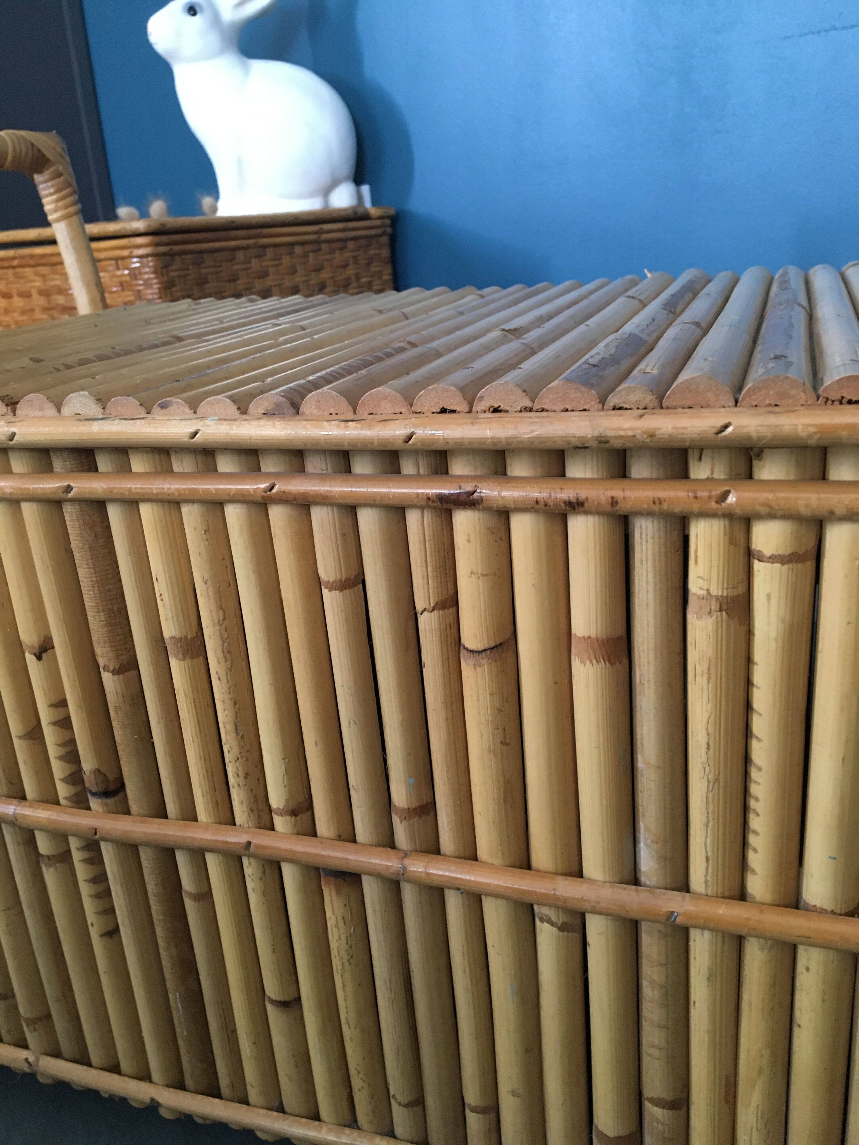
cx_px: 430
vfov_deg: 61.7
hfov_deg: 48.2
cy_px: 572
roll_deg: +5.2
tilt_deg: -18.5
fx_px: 960
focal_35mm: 29
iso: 200
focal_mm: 4.15
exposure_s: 1/20
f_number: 2.2
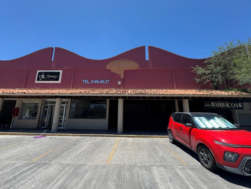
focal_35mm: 15
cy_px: 91
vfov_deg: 81.7
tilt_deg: +14.7
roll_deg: -0.8
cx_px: 124
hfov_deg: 98.2
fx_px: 109
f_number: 2.2
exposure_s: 1/727
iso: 40
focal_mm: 2.22
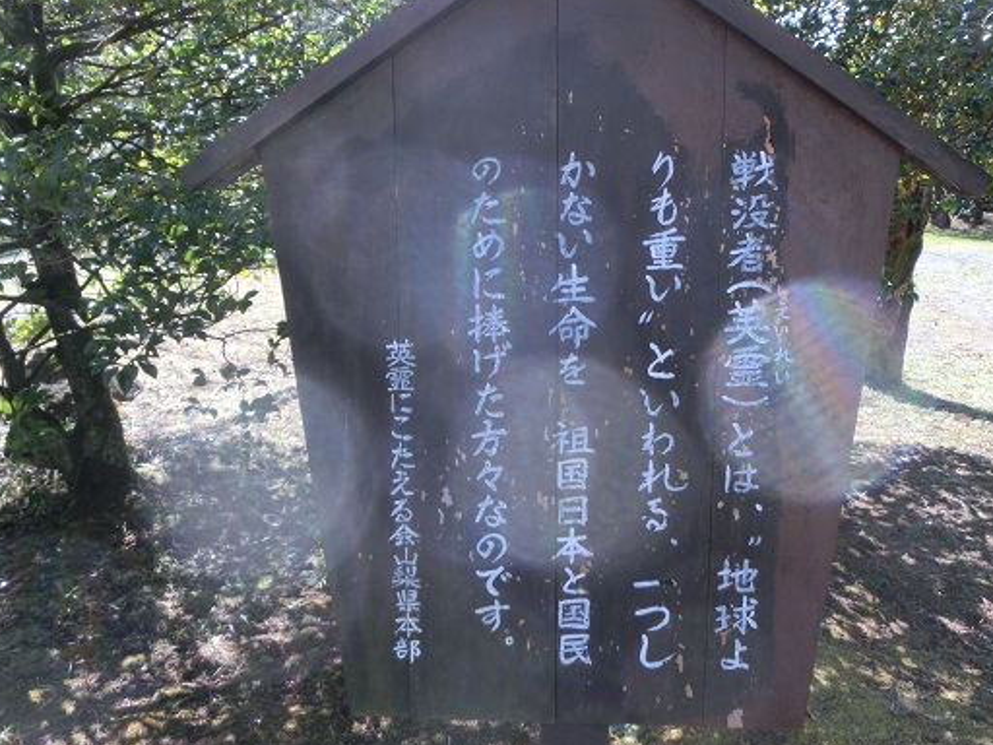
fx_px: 861
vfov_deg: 46.8
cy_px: 351
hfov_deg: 59.9
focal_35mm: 30
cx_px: 528
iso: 80
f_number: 3
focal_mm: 4.24
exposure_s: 1/200
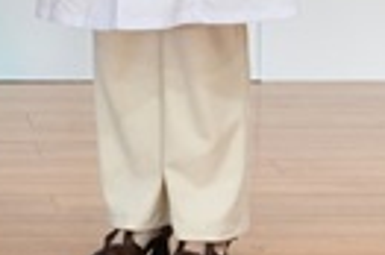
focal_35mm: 238
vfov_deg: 5.7
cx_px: -150
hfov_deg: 8.5
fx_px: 2542
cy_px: -198
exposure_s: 1/100
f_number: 5
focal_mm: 52
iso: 4000
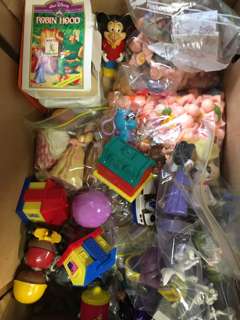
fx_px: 268
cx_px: 120
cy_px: 160
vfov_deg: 61.7
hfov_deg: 48.2
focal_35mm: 29
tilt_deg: -83.0
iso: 100
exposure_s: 1/10
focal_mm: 4.15
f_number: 2.2
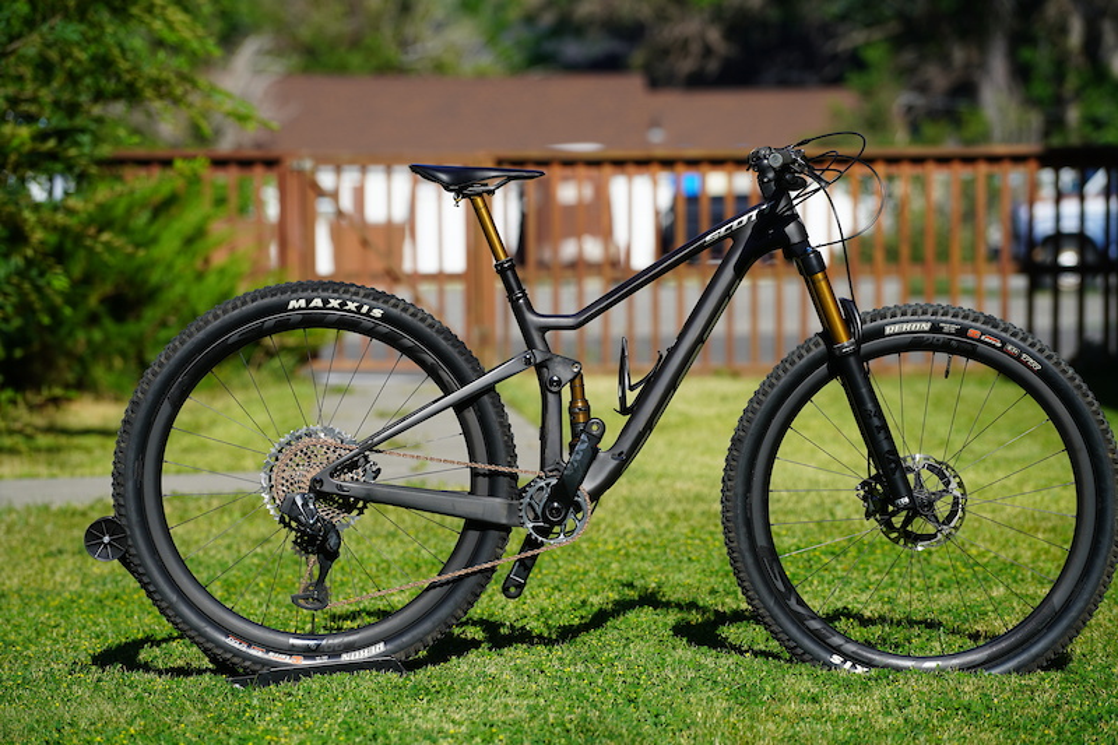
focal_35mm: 171
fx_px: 5309
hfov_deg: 12.0
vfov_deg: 8.0
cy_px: 372
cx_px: 559
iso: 100
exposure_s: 1/640
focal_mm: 171
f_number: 5
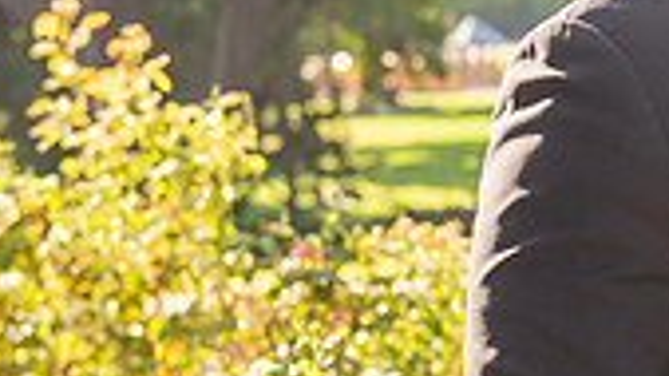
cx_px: 1021
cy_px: 81
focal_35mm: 201
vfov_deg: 6.0
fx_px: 3565
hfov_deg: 10.3
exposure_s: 1/250
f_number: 5.6
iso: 200
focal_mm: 56
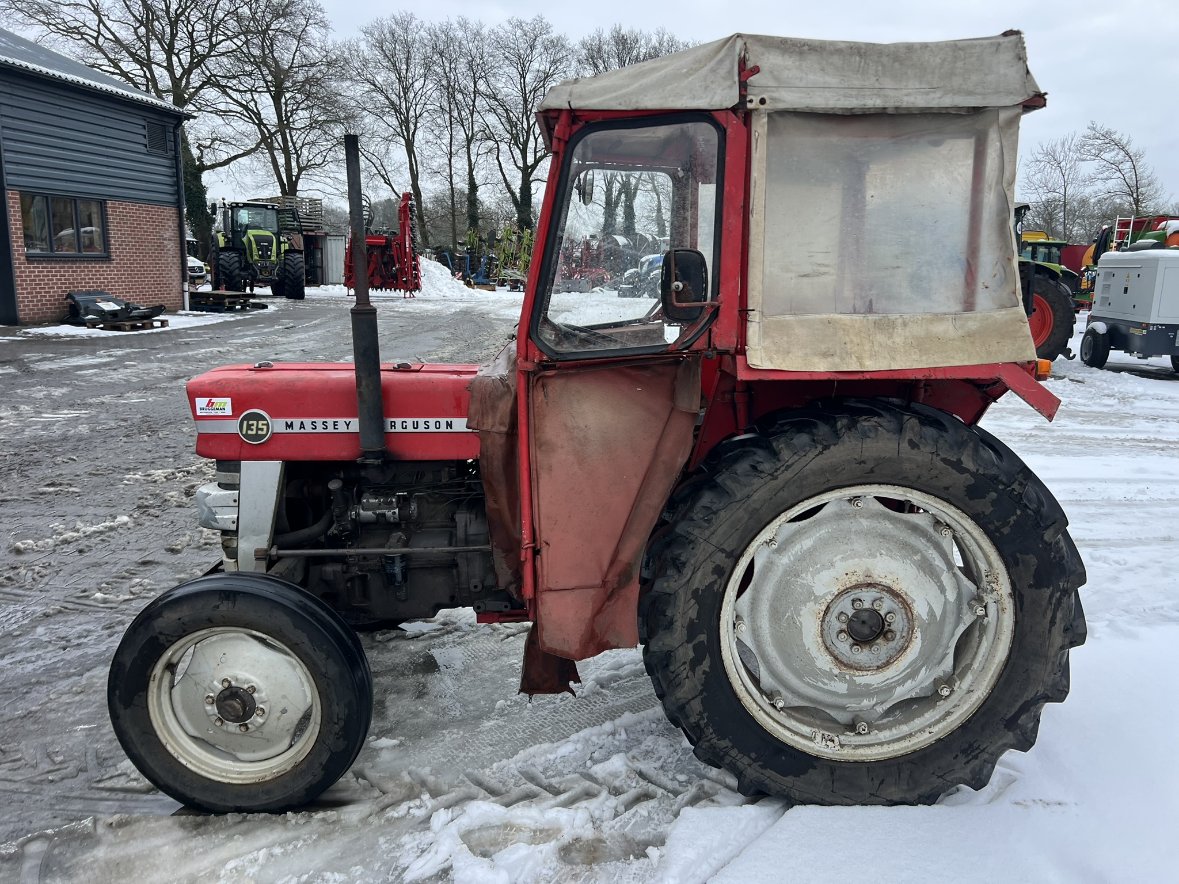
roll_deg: -2.6
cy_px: 442
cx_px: 590
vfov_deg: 53.1
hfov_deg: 67.3
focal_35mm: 26
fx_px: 886
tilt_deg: -11.7
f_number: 1.5
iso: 64
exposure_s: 1/121
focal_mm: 5.7
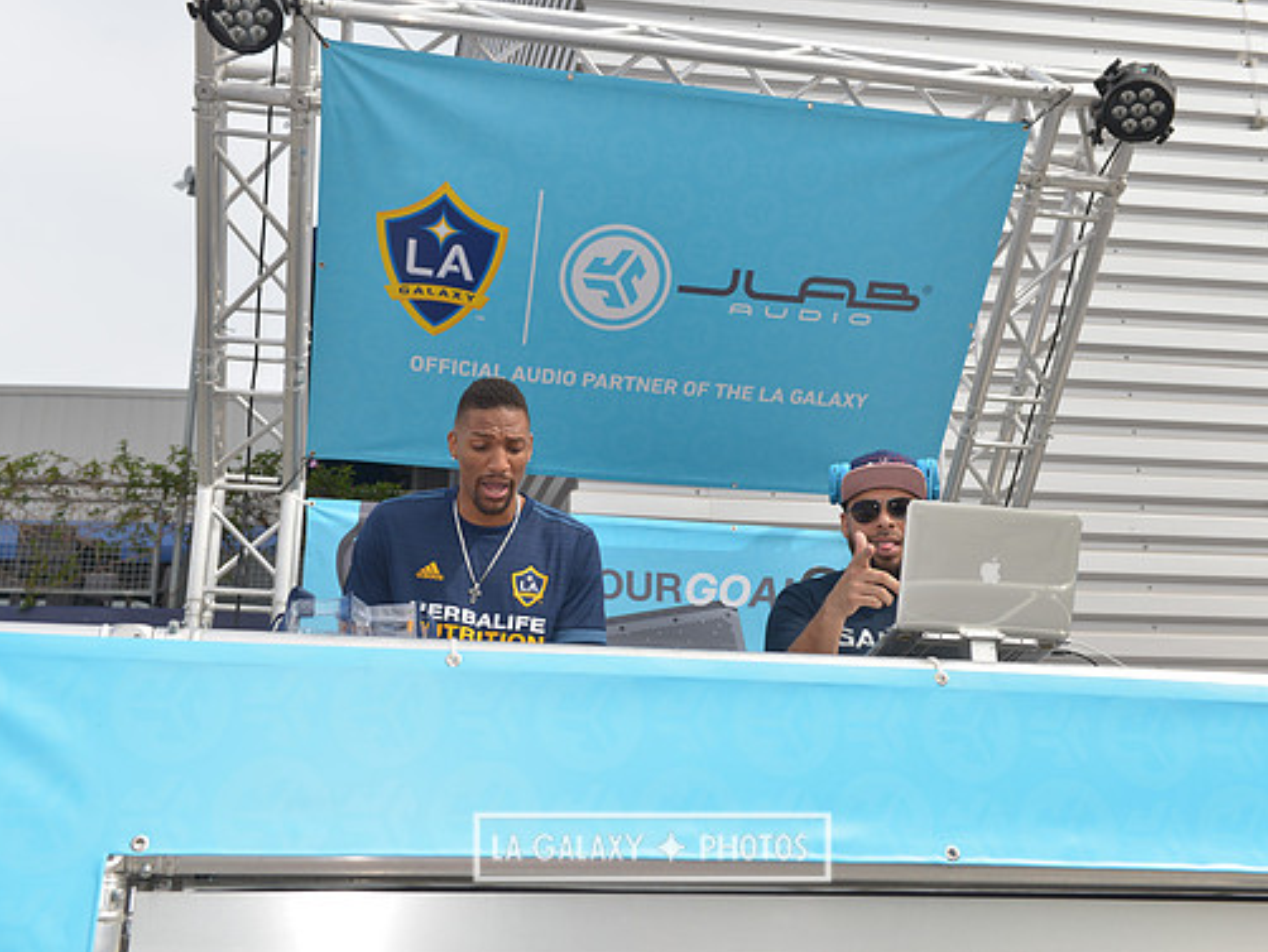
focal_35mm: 40
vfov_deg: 36.0
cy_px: 468
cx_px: 652
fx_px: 1466
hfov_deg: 46.8
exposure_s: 1/1000
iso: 200
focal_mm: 36
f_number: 5
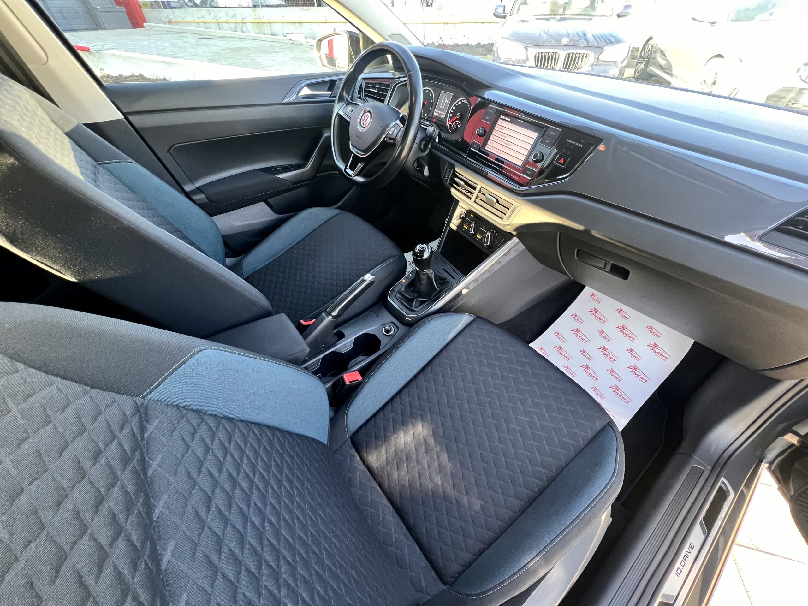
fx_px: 303
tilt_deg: -42.4
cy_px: 303
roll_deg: +3.1
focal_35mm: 13
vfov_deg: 89.9
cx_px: 404
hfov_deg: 106.2
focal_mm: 1.57
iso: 250
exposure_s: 1/60
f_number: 1.8
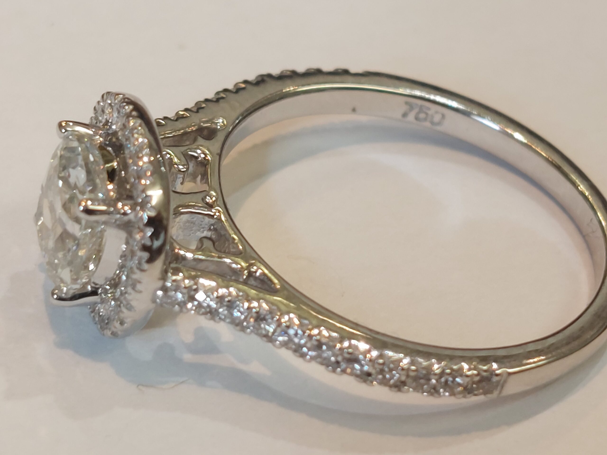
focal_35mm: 25
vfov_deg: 54.9
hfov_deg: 69.4
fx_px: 438
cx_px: 304
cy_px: 228
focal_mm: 5.23
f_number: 1.8
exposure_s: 1/50
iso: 40
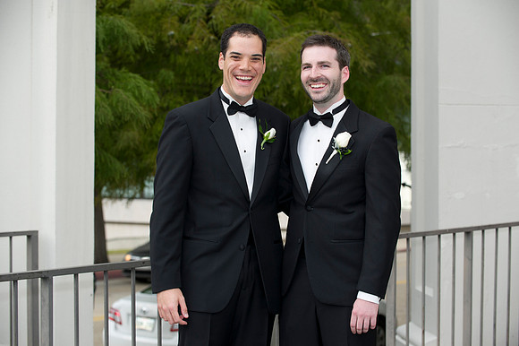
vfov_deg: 15.2
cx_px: 260
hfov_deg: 22.6
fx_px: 1297
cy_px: 173
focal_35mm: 90
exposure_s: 1/125
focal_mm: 90
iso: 400
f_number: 4.5
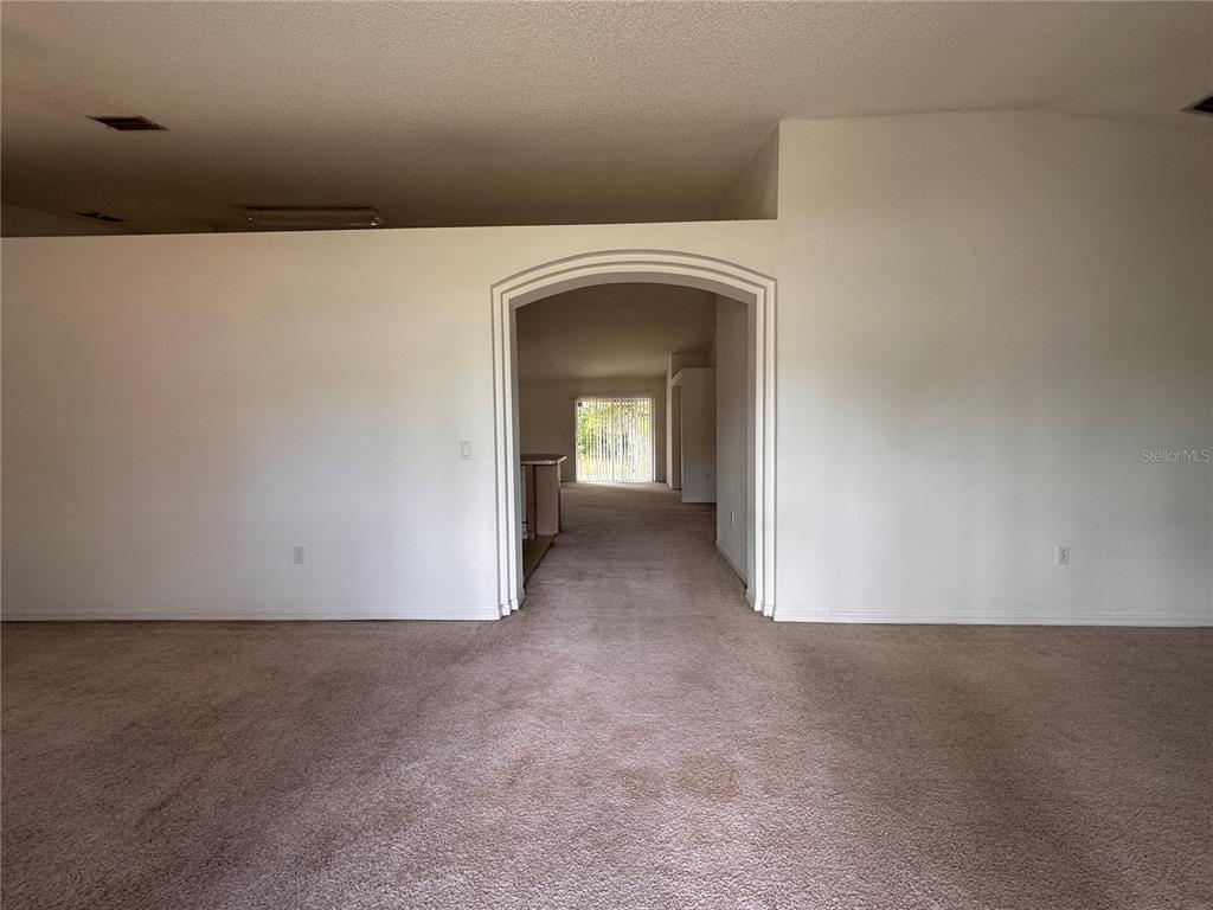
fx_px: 491
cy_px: 455
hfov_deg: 102.1
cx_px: 606
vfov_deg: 85.7
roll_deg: -0.3
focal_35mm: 14
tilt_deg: -2.9
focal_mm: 2.22
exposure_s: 1/120
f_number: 2.2
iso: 80
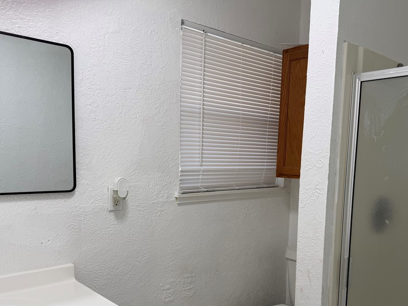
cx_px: 217
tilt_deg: -5.9
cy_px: 202
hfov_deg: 56.8
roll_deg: -1.7
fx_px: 377
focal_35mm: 32
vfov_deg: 43.6
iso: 64
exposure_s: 1/158
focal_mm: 6.76
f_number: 1.78
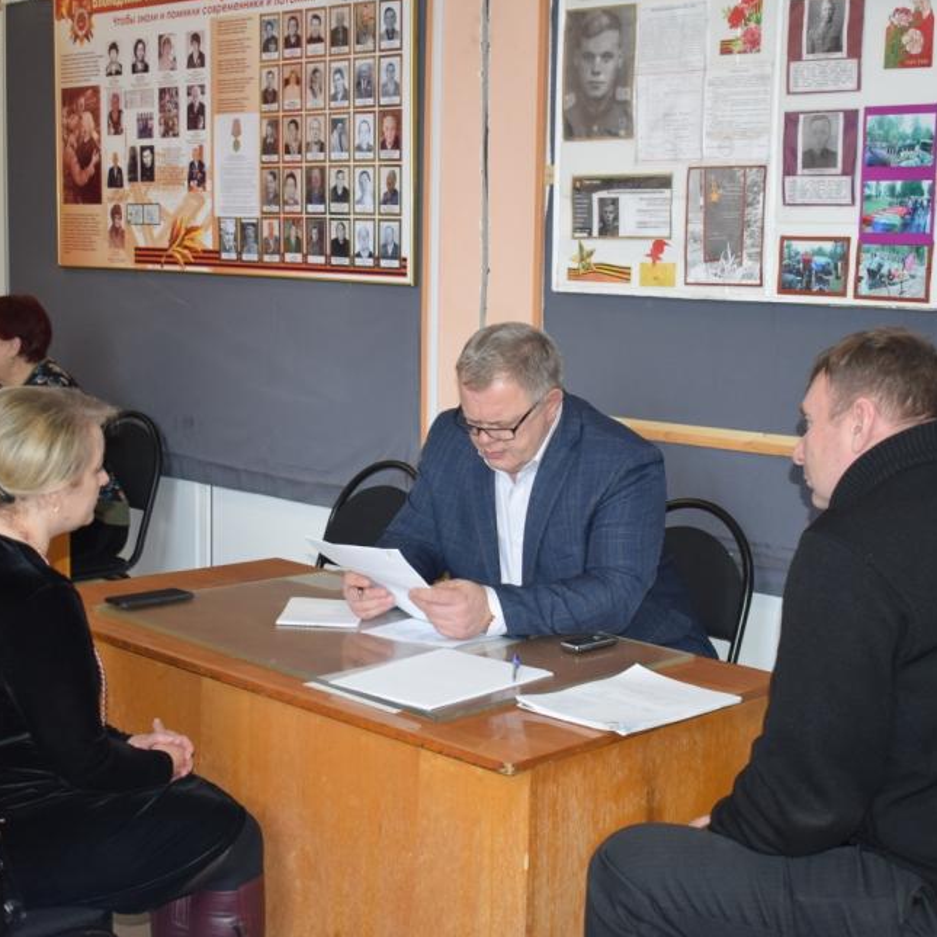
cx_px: 456
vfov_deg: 31.3
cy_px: 457
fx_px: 1674
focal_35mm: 55
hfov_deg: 31.3
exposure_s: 1/60
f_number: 4
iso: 800
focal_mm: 27
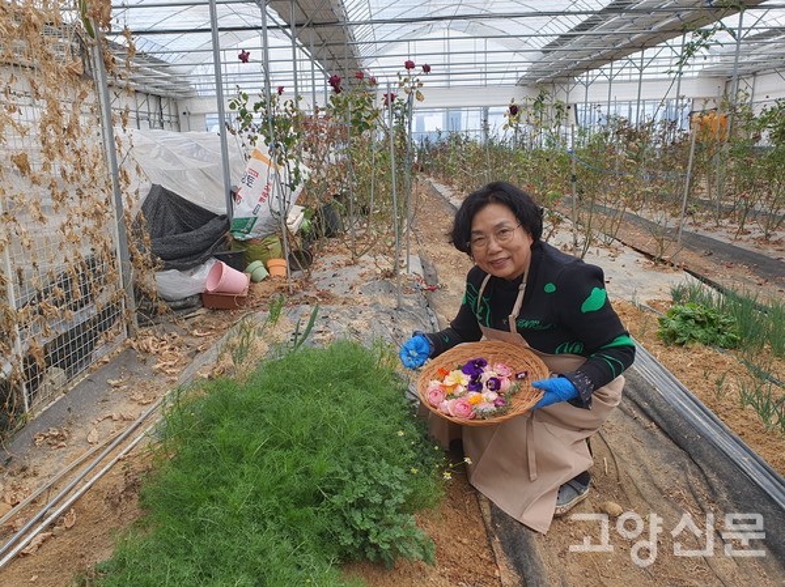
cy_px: 294
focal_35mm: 26
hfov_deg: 67.3
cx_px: 392
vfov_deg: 53.0
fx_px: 589
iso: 50
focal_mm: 4.3
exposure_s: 1/123
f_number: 2.4
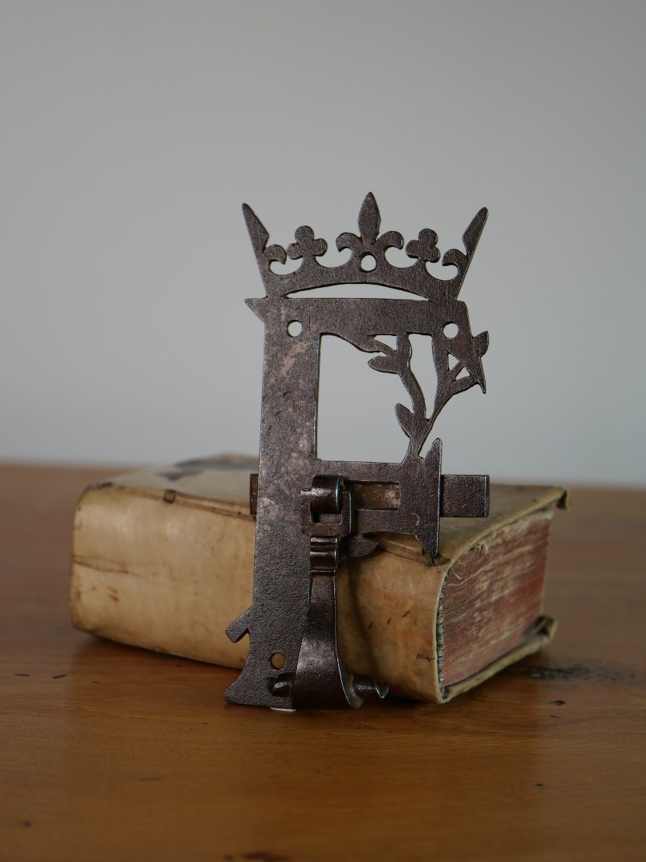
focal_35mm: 65
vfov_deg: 29.8
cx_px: 332
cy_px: 421
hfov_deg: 22.6
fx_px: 1617
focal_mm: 30
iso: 200
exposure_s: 1/125
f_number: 2.8
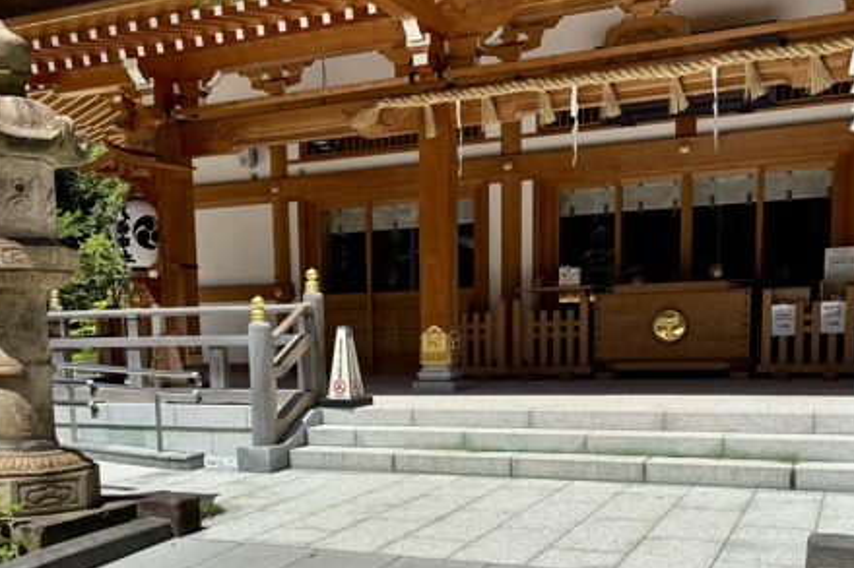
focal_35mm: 43
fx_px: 1020
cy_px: 462
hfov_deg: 45.2
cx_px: 338
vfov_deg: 30.3
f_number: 1.6
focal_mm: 5.96
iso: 50
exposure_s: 1/5348
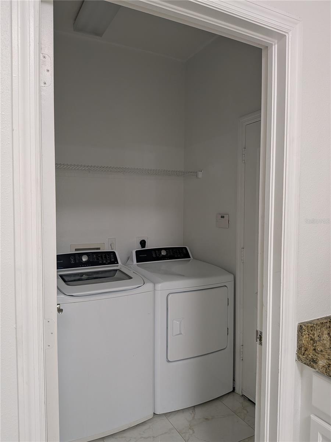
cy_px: 221
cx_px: 166
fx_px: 306
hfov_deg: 56.8
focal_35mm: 24
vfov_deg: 71.6
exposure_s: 1/24
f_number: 1.7
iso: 131
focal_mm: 4.53
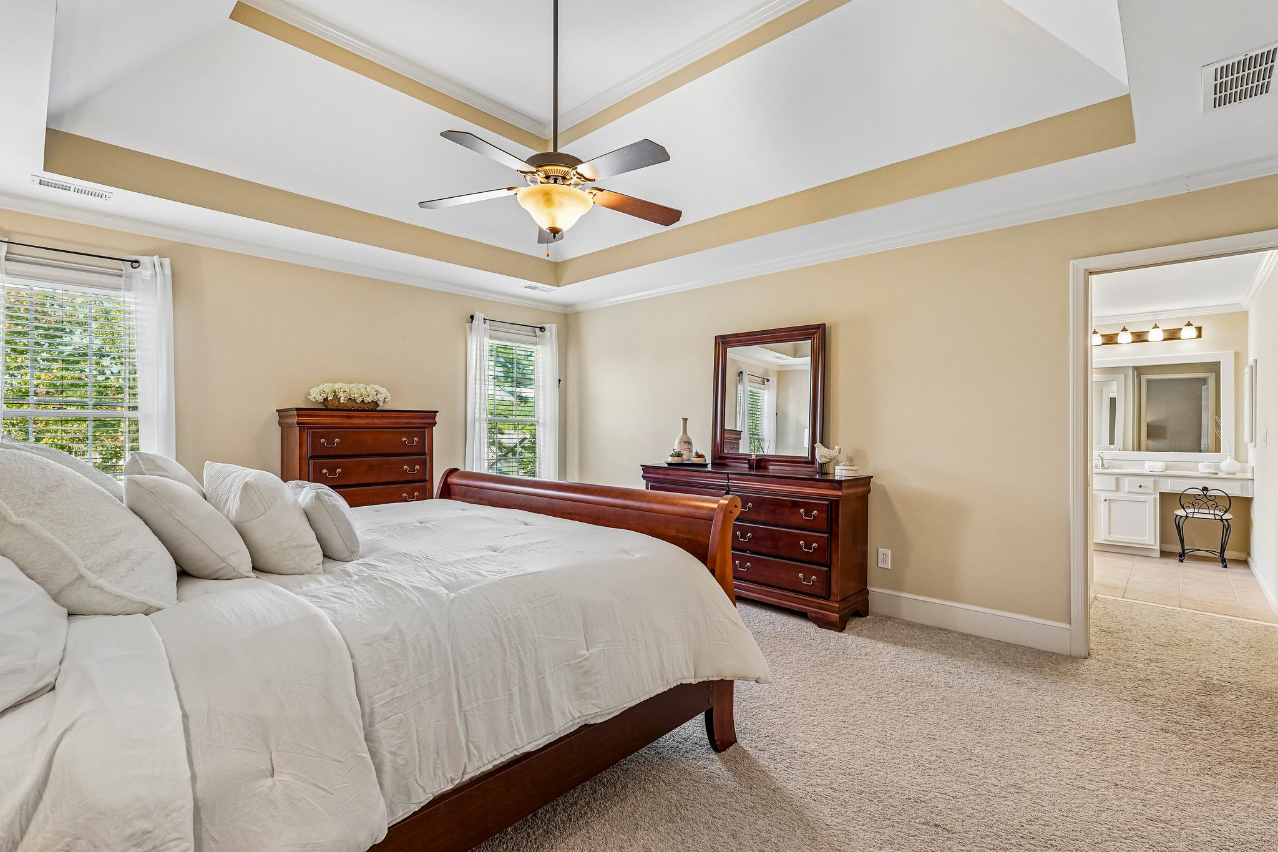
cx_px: 639
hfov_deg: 96.7
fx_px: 568
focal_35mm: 16
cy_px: 426
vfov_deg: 73.7
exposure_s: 1/10
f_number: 8
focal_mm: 16
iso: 800
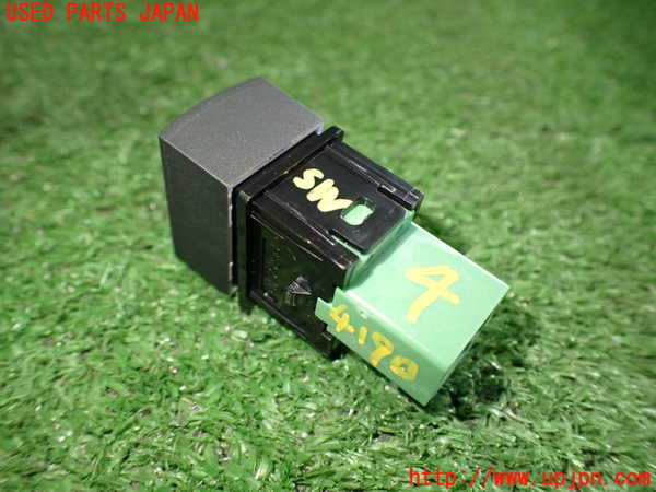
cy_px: 246
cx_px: 328
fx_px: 569
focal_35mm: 30
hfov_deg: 60.0
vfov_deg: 46.8
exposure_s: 1/125
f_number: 2.3
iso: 640
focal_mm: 5.4
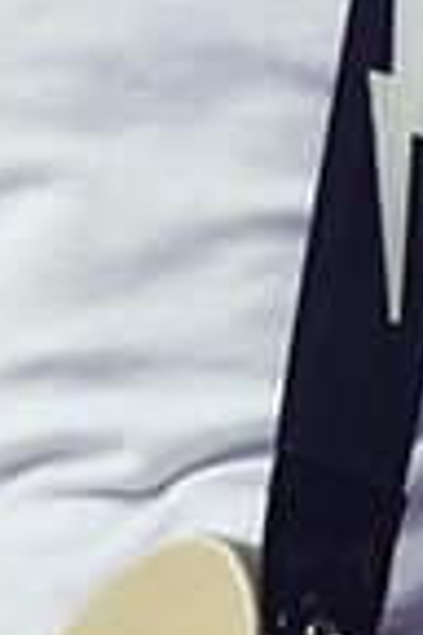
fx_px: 16760
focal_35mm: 951
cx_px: 302
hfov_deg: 1.4
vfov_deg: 2.2
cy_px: 132
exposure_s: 1/640
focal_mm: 190
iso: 500
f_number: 2.8
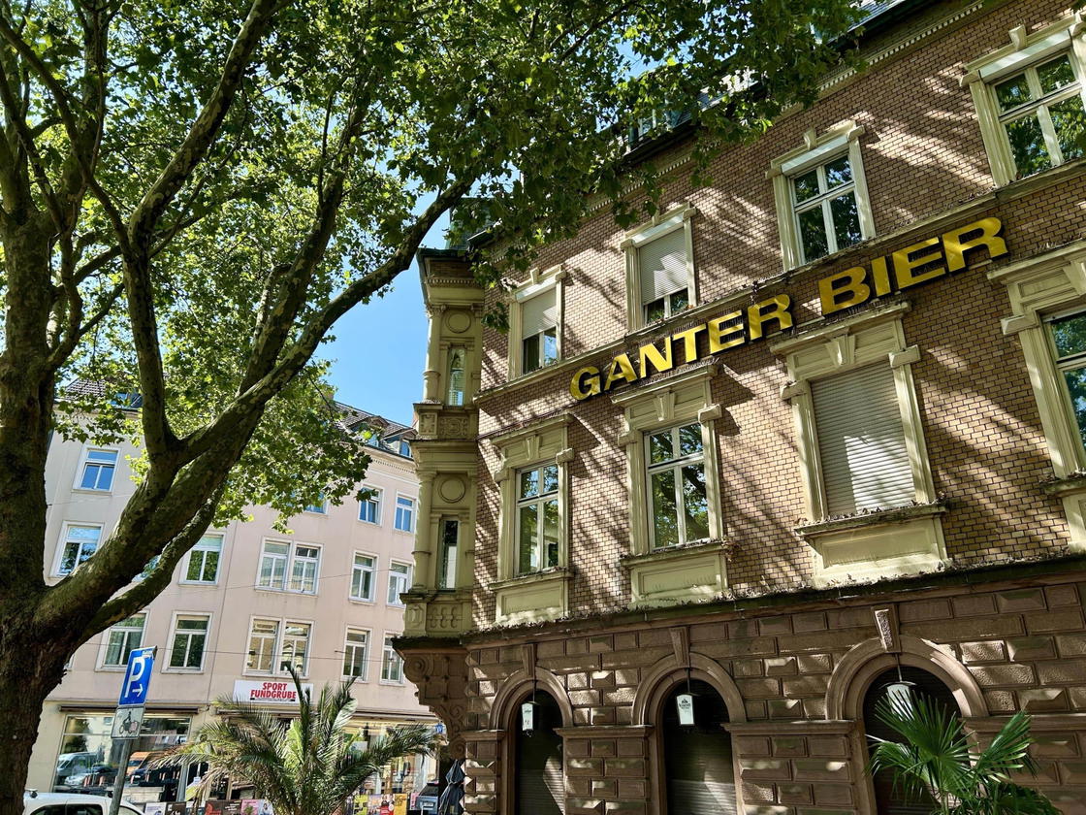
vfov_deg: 53.1
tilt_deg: +23.3
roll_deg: -0.5
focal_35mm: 26
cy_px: 408
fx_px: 816
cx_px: 543
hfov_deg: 67.3
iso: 50
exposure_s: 1/650
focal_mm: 5.7
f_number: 1.5
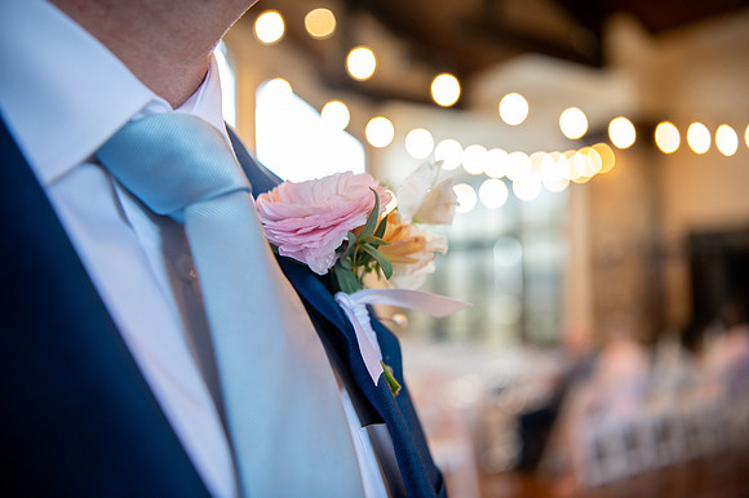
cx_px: 374
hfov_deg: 50.7
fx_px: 790
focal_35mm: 38
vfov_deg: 35.0
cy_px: 249
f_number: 2.8
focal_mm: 38
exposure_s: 1/200
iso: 2500
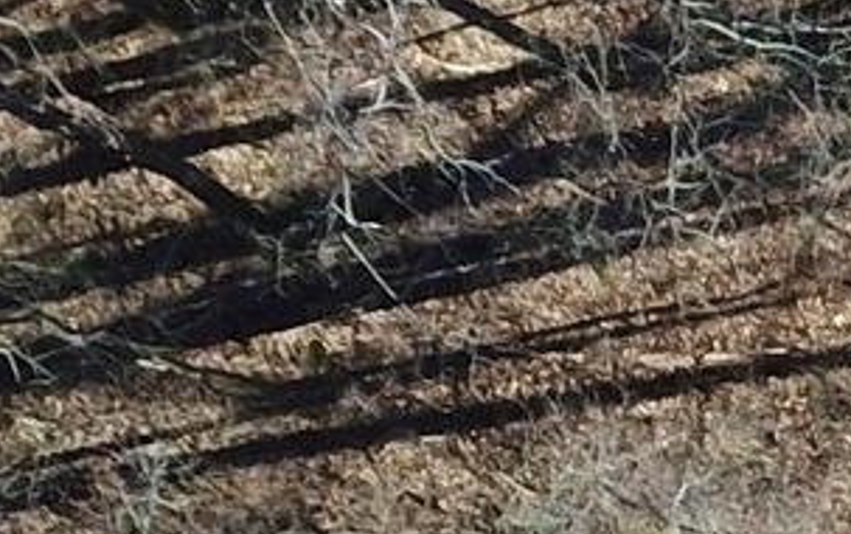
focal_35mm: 186
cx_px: 2778
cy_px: 1161
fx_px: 4318
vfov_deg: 6.8
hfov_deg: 8.7
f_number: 2.2
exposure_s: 1/475
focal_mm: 4.73
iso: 100
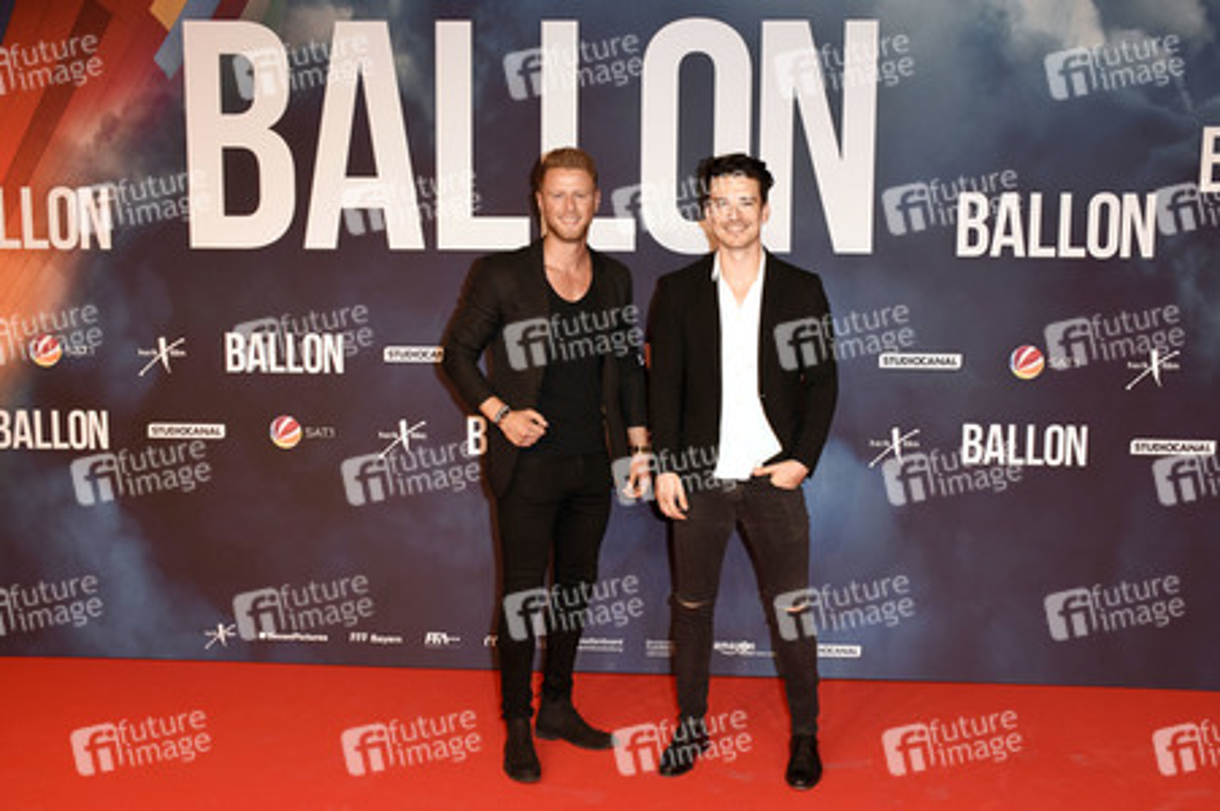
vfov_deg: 36.8
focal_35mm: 36
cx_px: 610
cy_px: 406
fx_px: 1219
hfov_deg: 53.2
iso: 400
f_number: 6.3
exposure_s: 1/100
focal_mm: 24
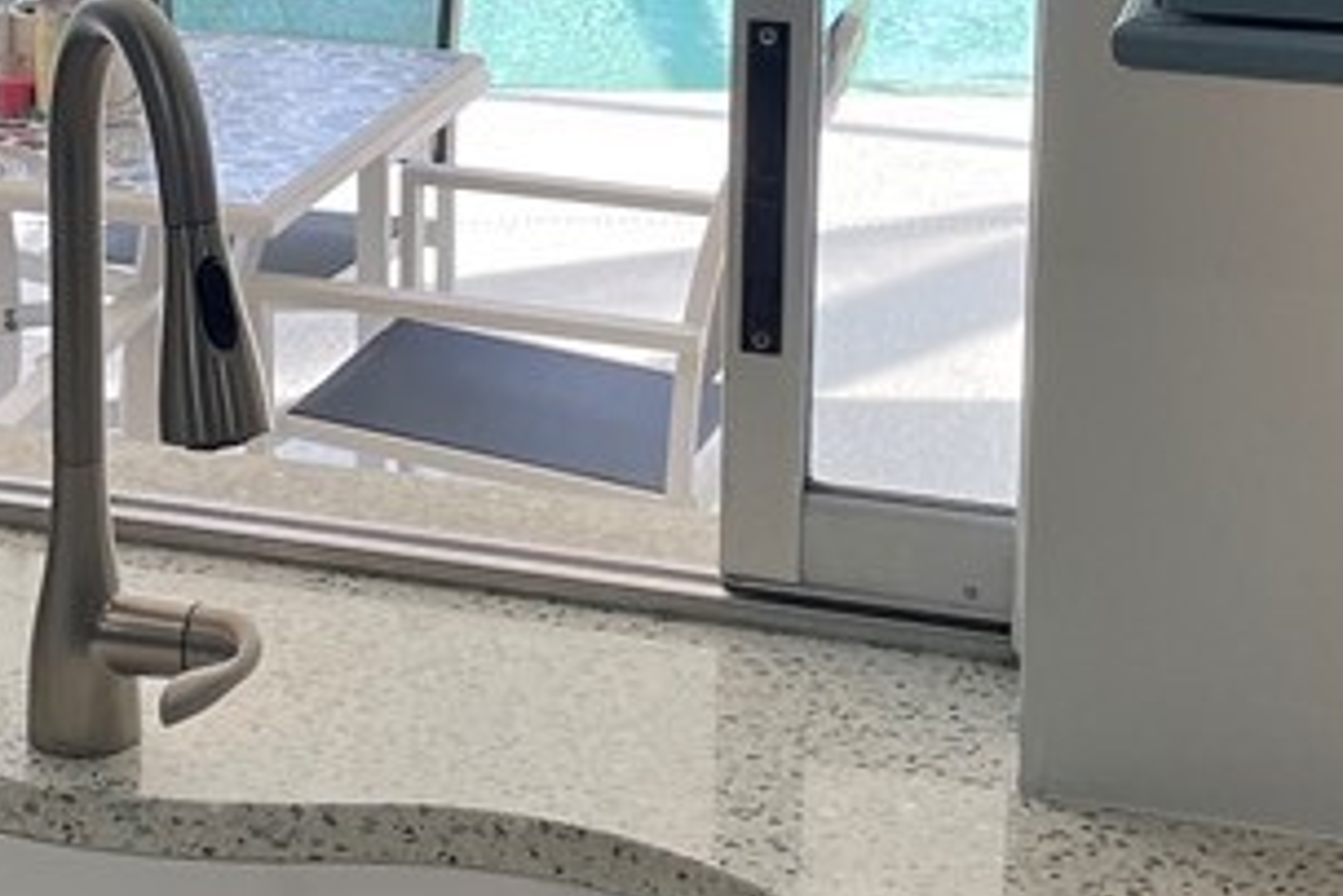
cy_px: -4
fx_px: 3396
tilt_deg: -11.9
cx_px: 177
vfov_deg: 14.8
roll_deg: +1.2
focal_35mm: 91
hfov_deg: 21.9
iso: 32
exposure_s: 1/281
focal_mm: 4.2
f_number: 1.6
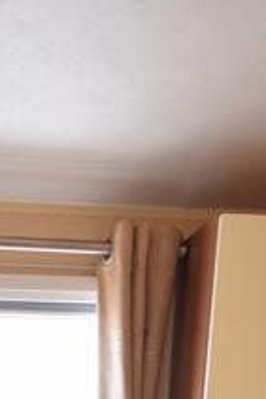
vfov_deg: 21.4
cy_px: 707
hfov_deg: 20.7
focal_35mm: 64
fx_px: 708
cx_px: 17
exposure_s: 1/40
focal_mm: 10
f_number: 4
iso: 200
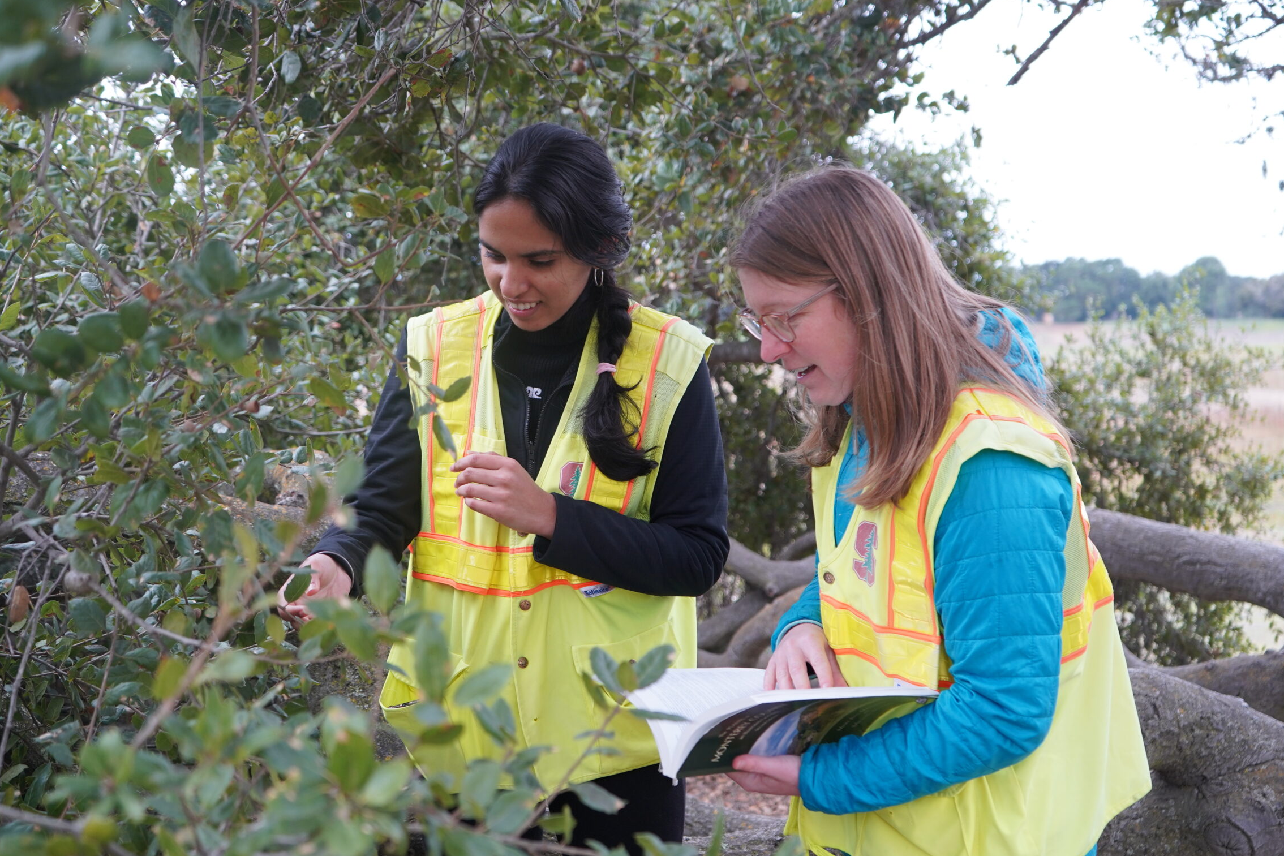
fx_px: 1569
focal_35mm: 44
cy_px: 440
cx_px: 640
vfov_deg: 30.5
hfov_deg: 44.5
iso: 500
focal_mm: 39
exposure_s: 1/160
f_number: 4
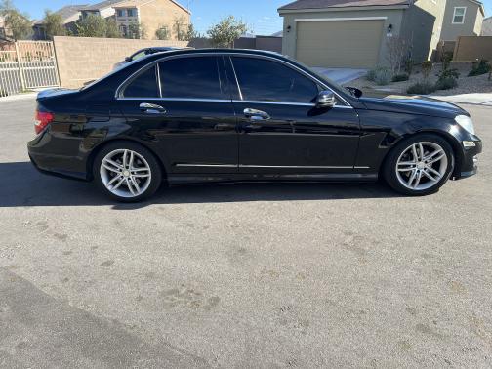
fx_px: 370
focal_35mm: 26
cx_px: 246
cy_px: 184
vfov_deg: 53.1
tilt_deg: -20.8
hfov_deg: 67.3
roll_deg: -2.0
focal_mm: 5.7
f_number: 1.5
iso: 50
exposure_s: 1/1468
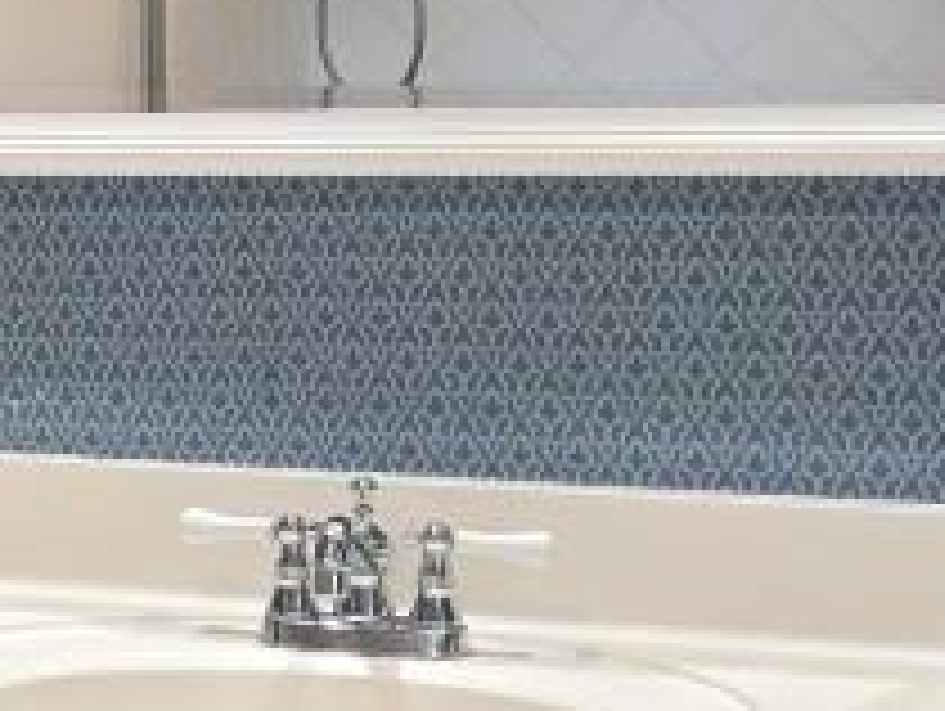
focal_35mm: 112
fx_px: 3061
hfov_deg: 17.0
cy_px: 220
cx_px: -72
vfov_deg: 13.2
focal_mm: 5.4
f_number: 1.8
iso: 64
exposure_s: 1/60
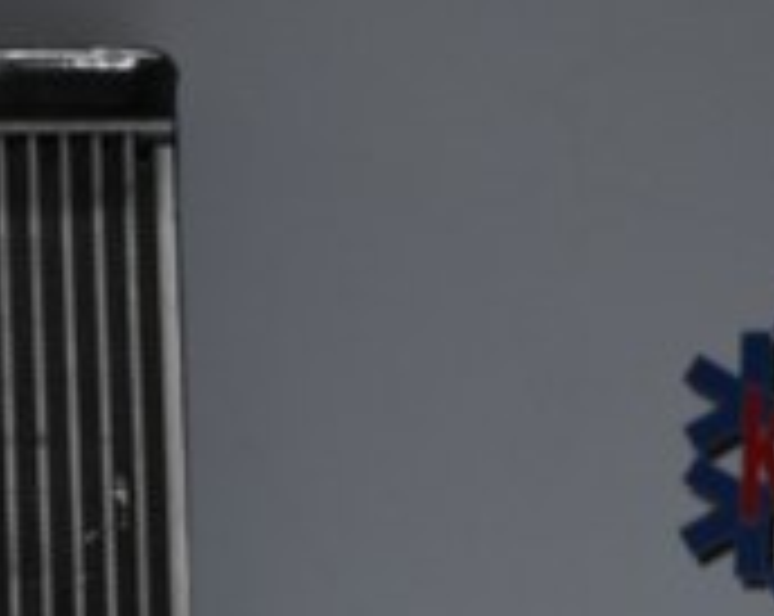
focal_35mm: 187
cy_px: 665
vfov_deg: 8.2
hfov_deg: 9.9
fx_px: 4276
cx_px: -544
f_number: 5.6
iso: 500
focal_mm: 38
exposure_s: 1/60
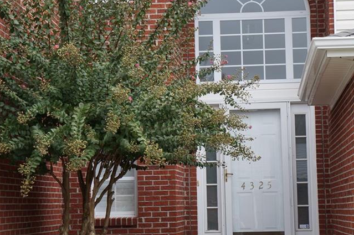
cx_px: 201
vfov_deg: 13.5
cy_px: 119
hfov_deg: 20.2
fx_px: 992
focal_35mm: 101
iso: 100
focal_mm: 42
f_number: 8
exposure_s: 1/100
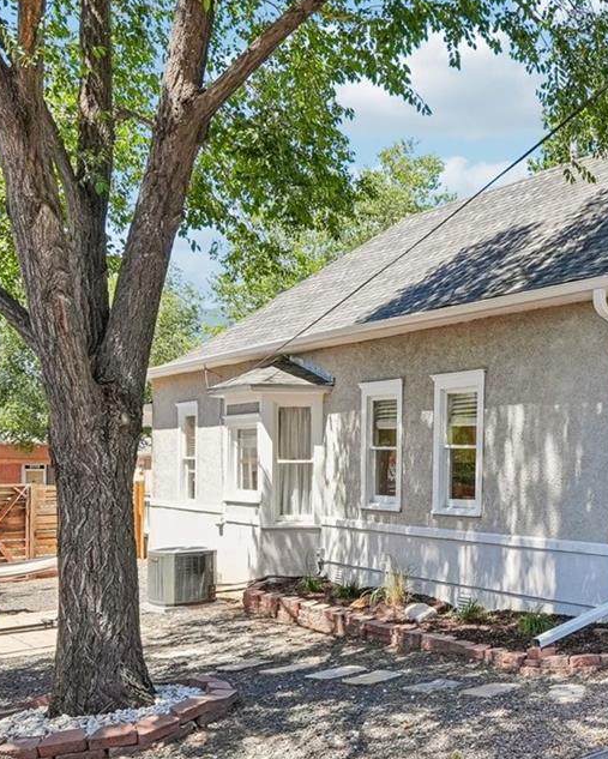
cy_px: 466
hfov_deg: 36.3
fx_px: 809
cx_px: 632
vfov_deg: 49.8
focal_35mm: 36
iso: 800
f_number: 8
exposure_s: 1/500
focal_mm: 10
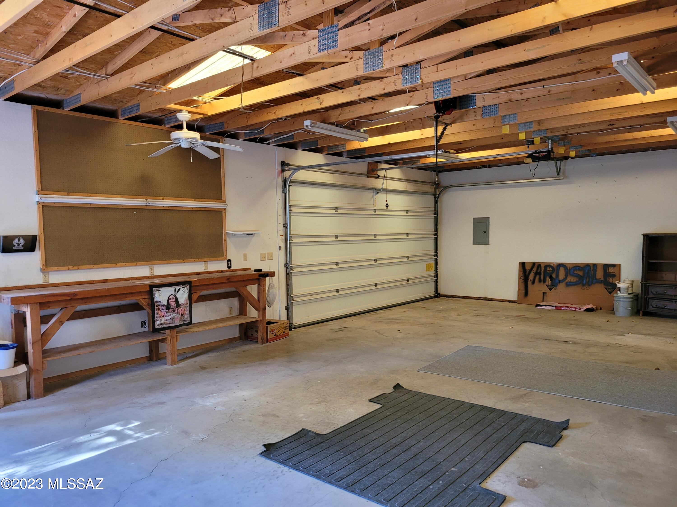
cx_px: 338
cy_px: 254
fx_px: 508
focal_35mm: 26
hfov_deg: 67.3
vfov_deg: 53.1
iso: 200
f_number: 1.8
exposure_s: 1/40
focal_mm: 5.4
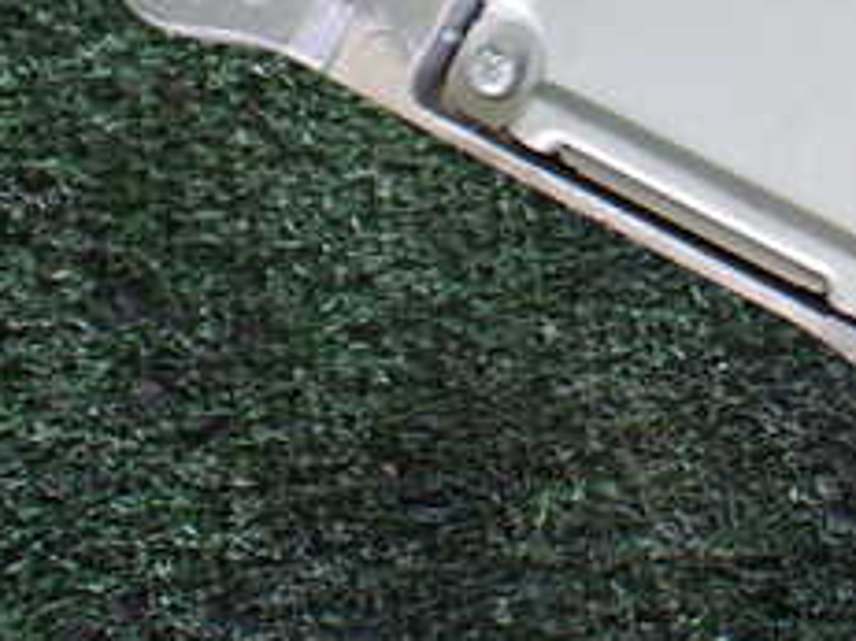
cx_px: 897
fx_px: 1928
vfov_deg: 18.0
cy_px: -119
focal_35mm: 78
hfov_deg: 23.7
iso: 200
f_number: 2.3
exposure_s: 1/125
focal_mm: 5.4
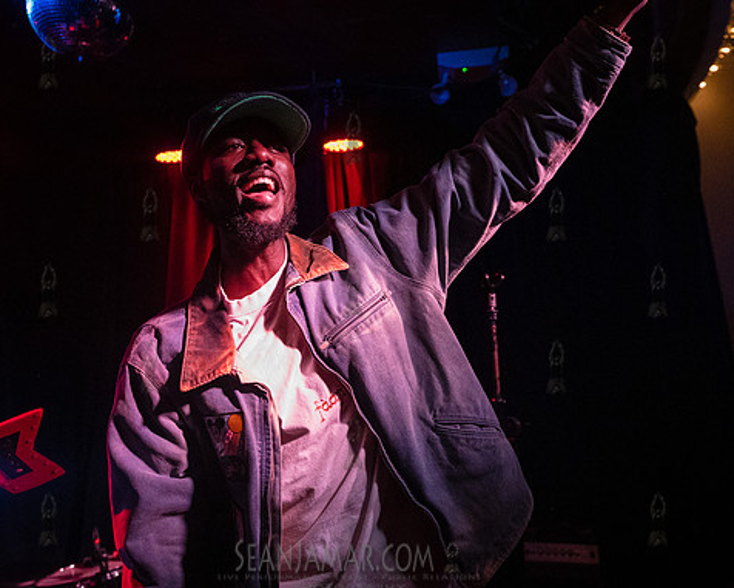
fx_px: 674
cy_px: 258
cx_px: 341
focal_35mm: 31
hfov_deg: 57.1
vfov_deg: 47.0
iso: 12800
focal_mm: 24
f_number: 3.5
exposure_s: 1/250
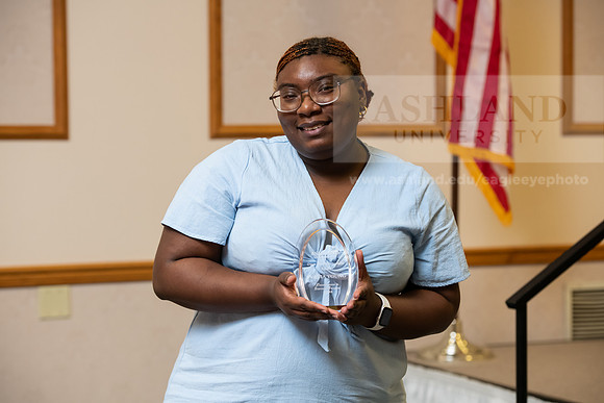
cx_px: 302
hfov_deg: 20.0
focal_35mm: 102
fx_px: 1712
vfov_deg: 13.4
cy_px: 202
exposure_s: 1/200
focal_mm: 102
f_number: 4.5
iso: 1600
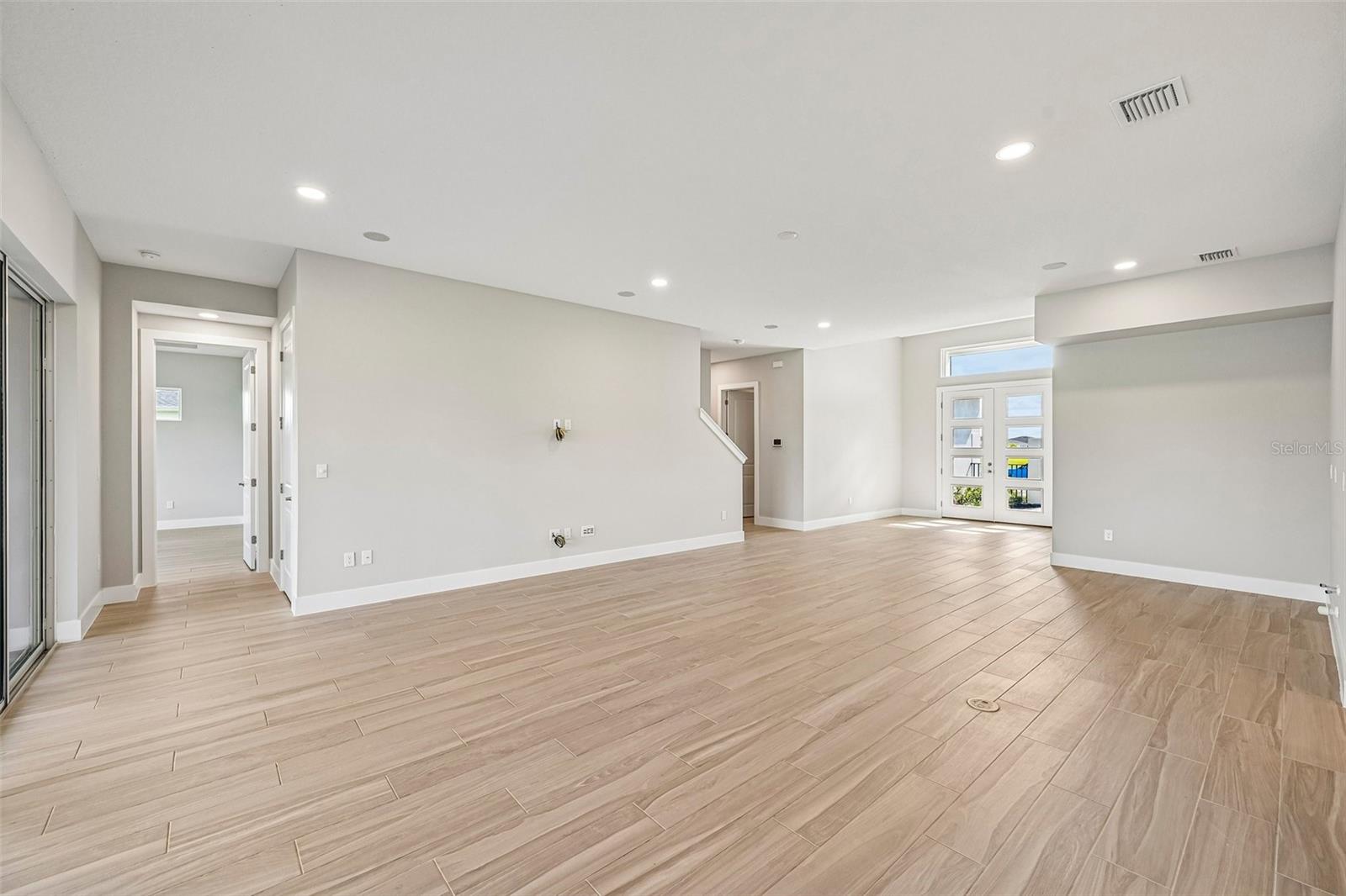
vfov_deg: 81.2
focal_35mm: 14
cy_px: 448
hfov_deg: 104.3
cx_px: 673
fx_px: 523
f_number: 8
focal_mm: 14
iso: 400
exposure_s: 1/60
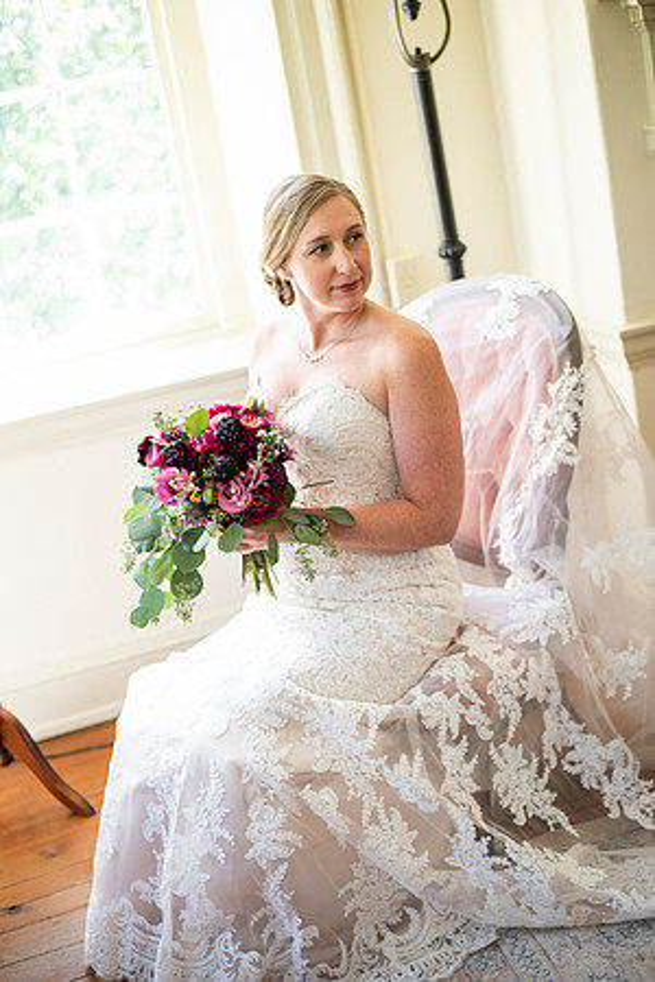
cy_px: 491
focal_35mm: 50
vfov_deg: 39.6
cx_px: 328
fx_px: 1364
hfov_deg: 27.0
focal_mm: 50
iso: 640
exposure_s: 1/400
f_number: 2.2
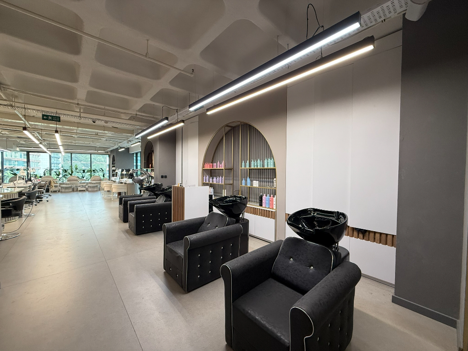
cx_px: 234
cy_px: 176
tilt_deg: -0.6
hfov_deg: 102.1
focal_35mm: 14
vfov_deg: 85.7
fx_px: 189
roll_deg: +0.5
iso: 160
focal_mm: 2.22
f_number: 2.2
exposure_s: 1/100
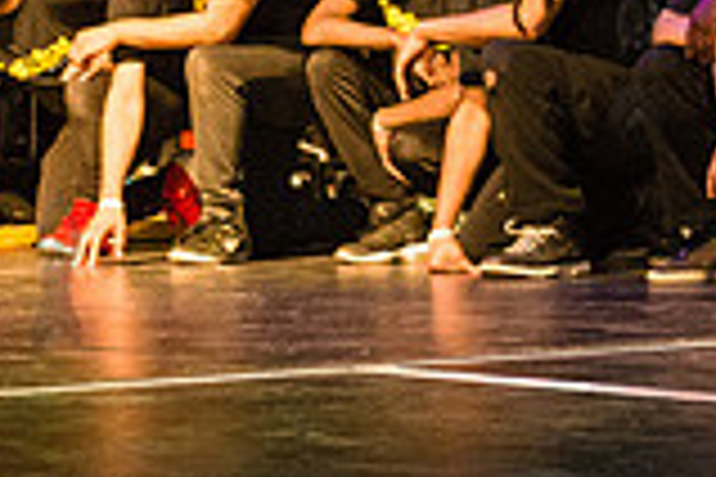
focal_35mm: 153
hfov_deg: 12.7
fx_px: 3043
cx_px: -394
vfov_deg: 8.9
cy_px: -25
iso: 4000
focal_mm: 31
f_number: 2.8
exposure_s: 1/1250
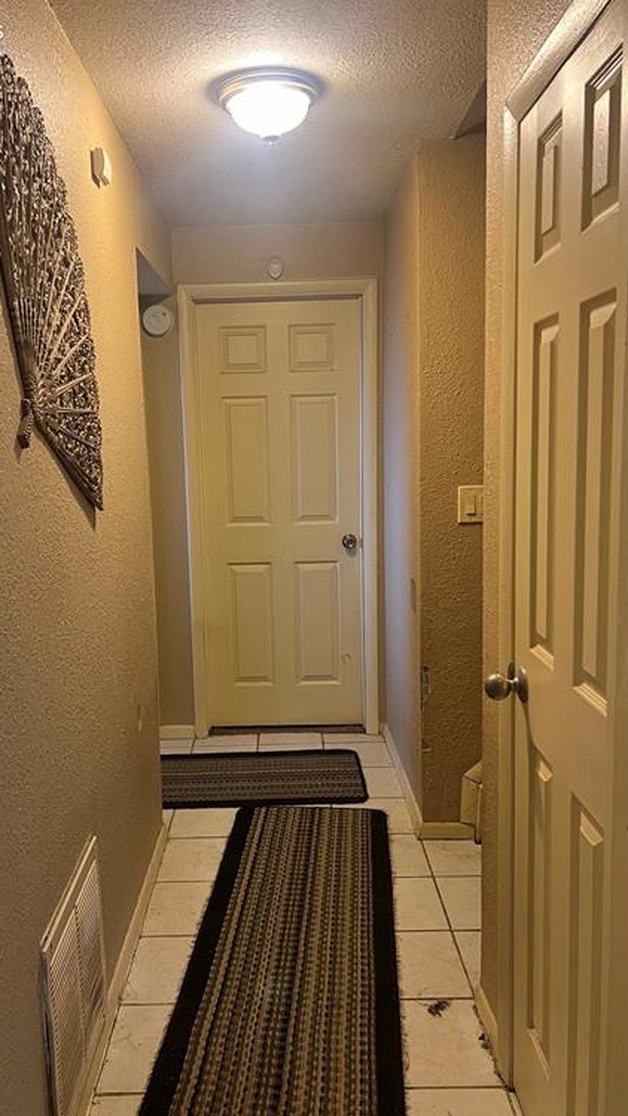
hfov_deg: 40.1
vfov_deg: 66.1
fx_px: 858
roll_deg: +2.3
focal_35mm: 29
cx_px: 269
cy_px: 555
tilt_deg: -6.0
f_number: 1.5
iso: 250
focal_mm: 5.7
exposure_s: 1/60
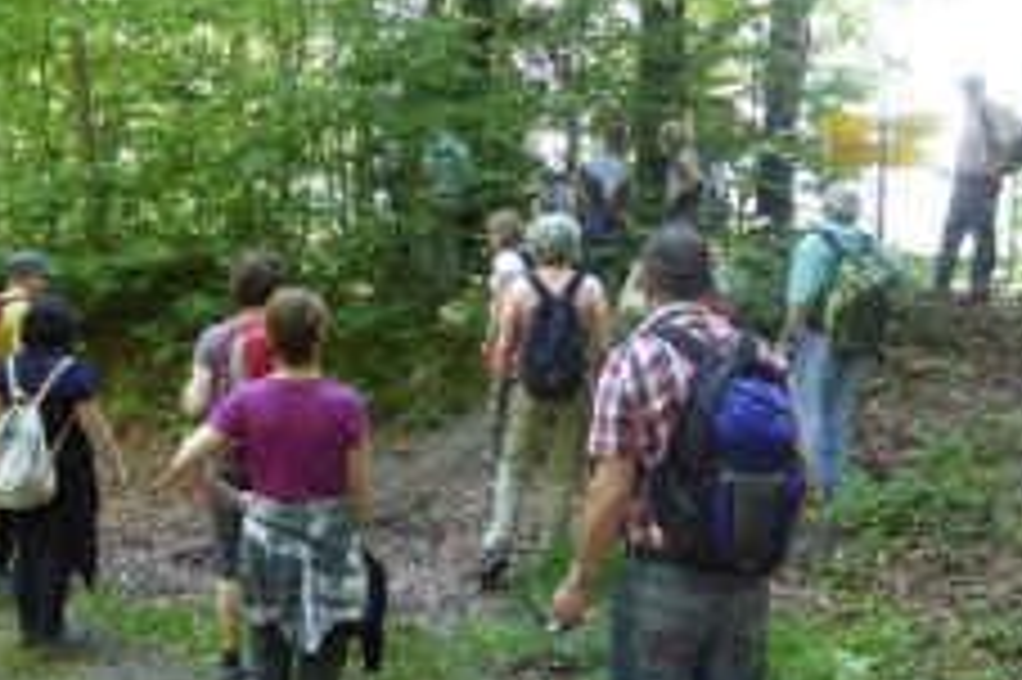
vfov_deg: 28.6
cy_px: 378
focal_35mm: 47
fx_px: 1333
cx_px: 362
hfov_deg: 41.5
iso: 250
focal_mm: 4.3
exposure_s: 1/60
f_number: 3.3
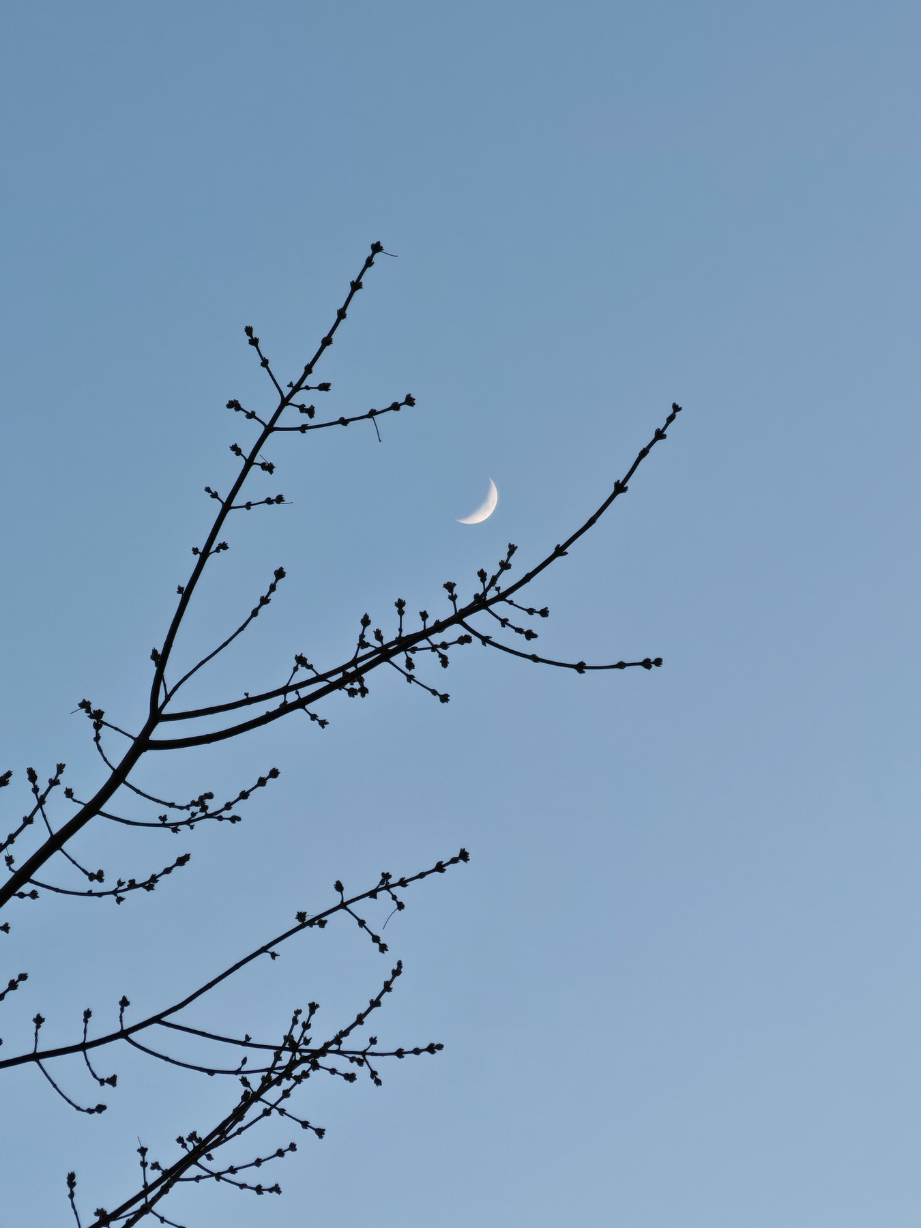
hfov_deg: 9.5
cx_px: 460
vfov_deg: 12.6
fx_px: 5570
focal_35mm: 157
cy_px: 614
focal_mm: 8.67
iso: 50
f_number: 2.4
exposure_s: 1/120
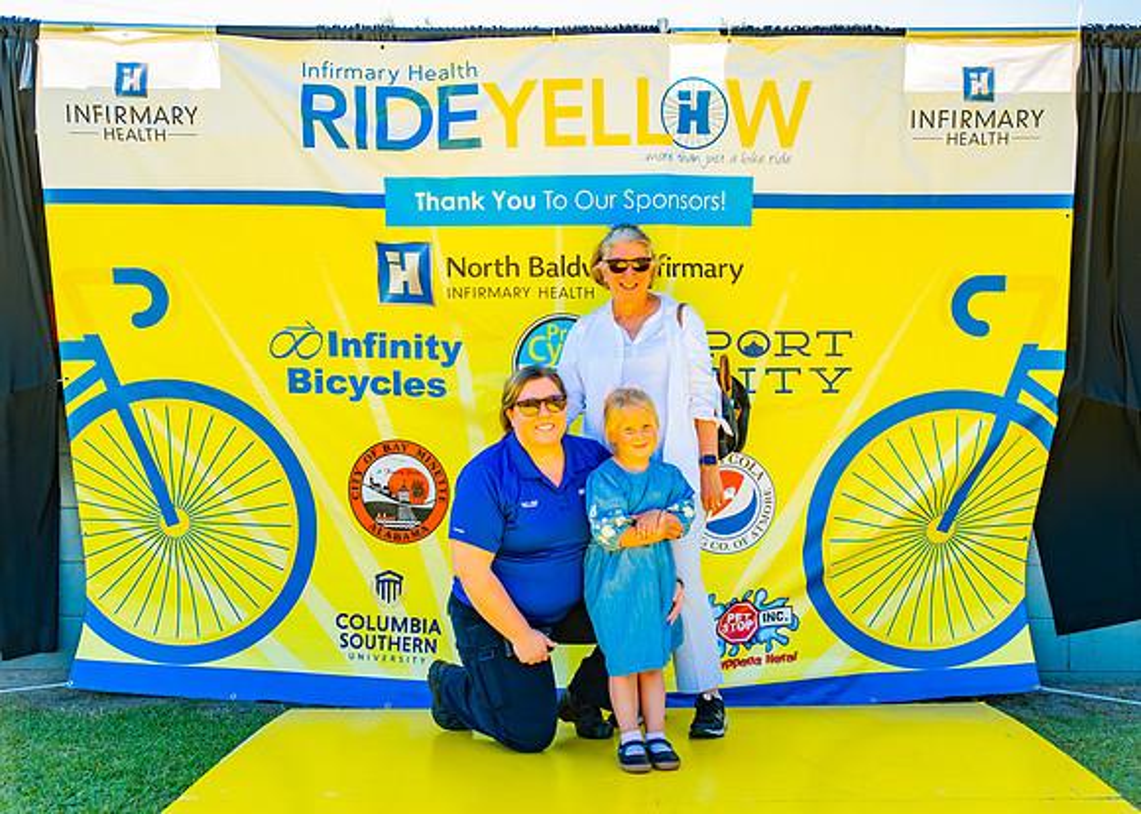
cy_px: 414
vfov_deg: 33.9
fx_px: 1338
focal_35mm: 41
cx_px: 635
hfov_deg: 46.1
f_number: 2.8
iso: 100
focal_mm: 35
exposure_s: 1/200
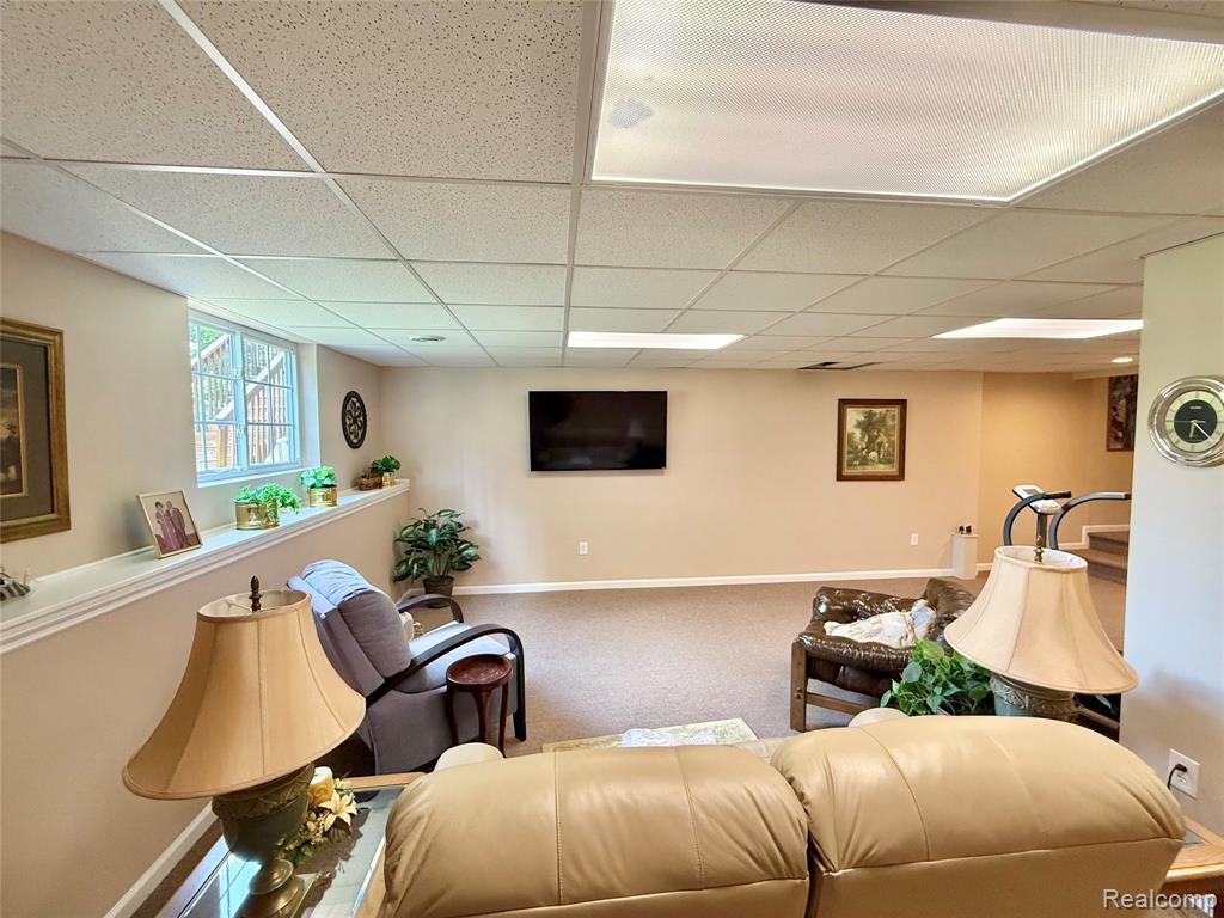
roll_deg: +0.0
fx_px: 495
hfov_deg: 102.1
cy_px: 459
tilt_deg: -3.0
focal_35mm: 14
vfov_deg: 85.7
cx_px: 612
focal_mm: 2.22
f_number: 2.2
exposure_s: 1/60
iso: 250
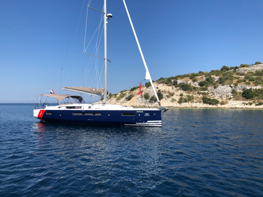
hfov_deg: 63.4
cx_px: 132
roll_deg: -0.2
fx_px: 213
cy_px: 98
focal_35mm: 28
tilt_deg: +0.1
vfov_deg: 49.7
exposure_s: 1/2288
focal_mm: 4
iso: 20
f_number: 1.8
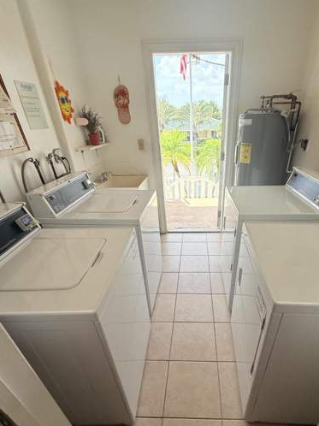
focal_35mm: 18
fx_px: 221
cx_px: 191
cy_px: 249
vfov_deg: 87.0
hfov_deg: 70.8
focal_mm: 2.22
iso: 64
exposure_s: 1/413
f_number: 2.2
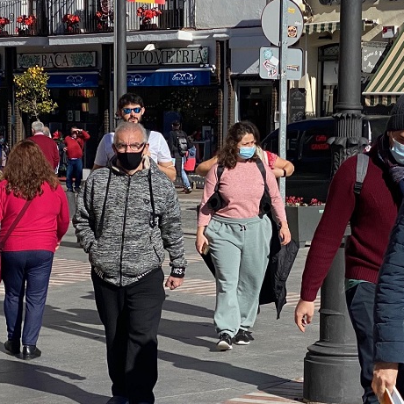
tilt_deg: -8.3
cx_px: 270
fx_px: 1584
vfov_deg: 14.5
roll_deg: -1.9
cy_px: 251
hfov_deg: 14.5
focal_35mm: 120
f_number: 2
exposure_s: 1/2283
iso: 20
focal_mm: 6
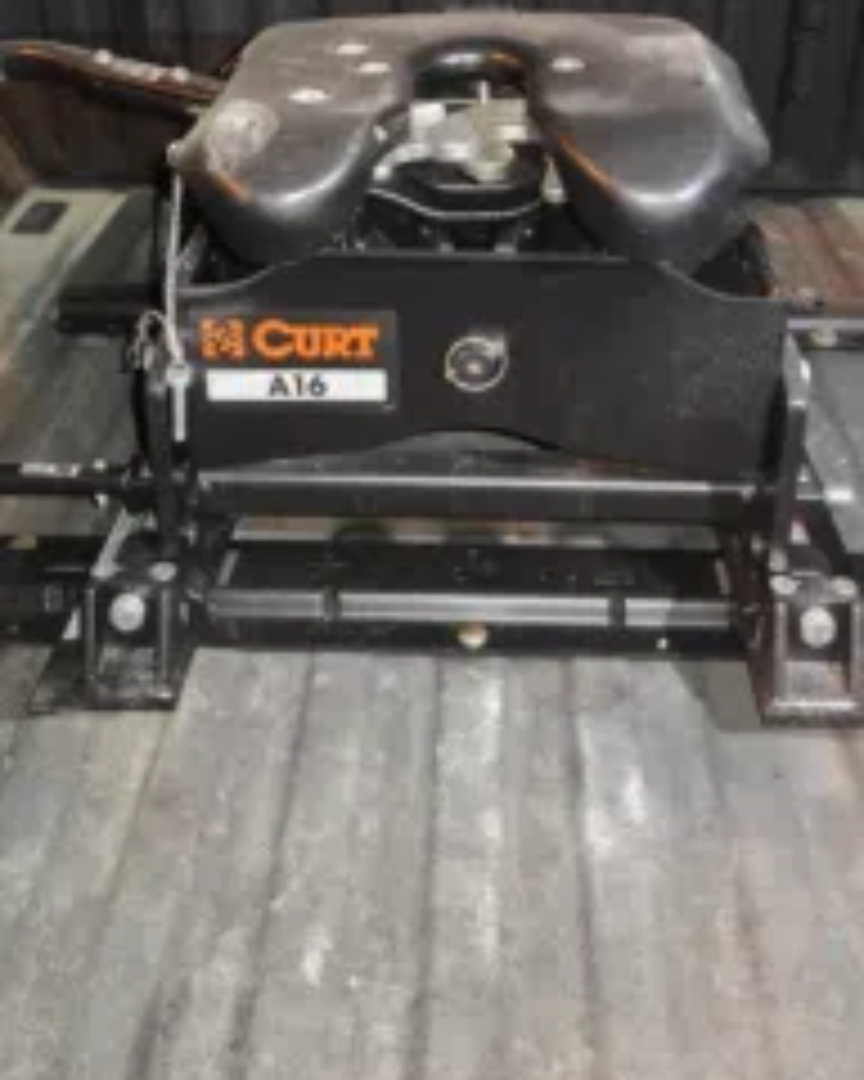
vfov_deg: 45.3
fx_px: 1247
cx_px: 459
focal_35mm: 39
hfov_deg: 38.2
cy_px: 277
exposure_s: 1/14
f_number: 1.7
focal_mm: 6.06
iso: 3200
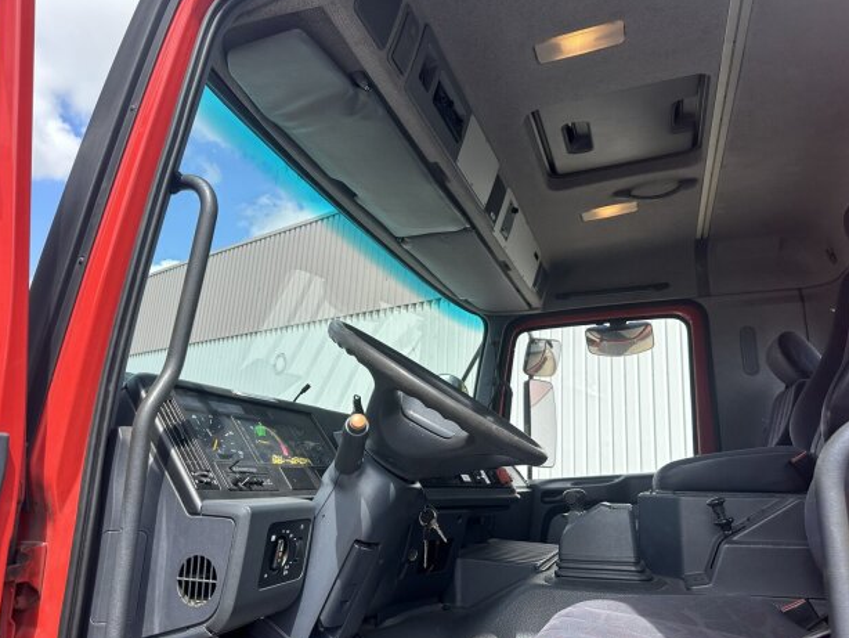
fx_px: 613
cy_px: 325
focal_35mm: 25
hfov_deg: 69.4
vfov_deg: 54.9
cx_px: 430
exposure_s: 1/2155
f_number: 1.78
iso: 80
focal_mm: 6.86
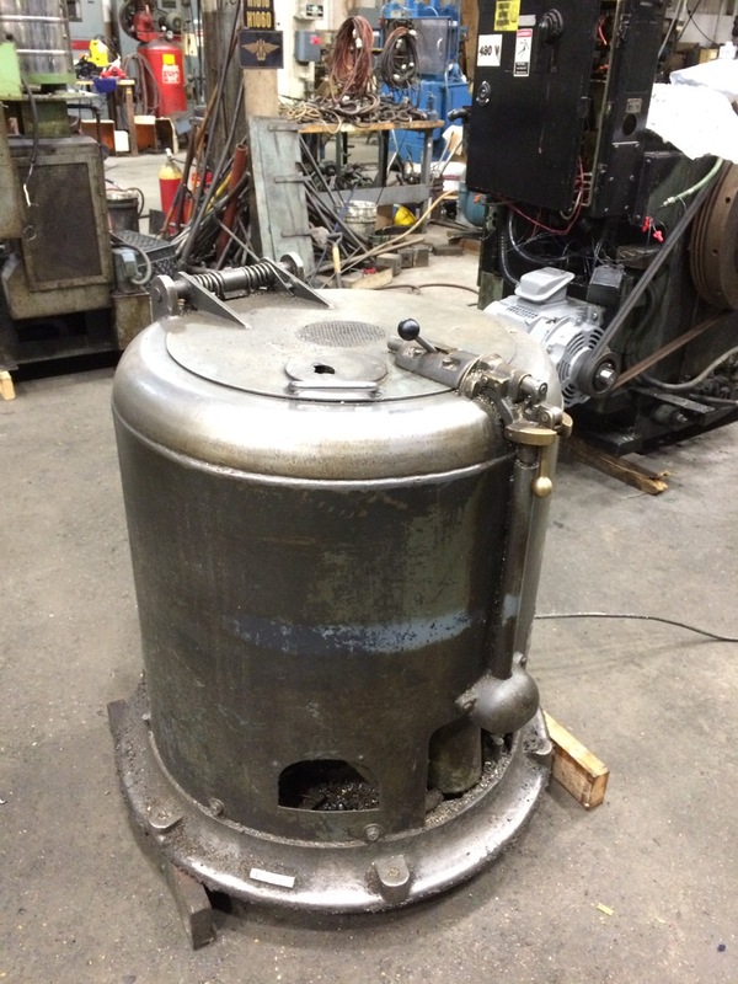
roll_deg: +0.0
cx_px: 369
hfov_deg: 48.2
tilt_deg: -26.7
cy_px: 492
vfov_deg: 61.7
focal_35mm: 29
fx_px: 824
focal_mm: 4.15
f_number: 2.2
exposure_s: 1/15
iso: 250
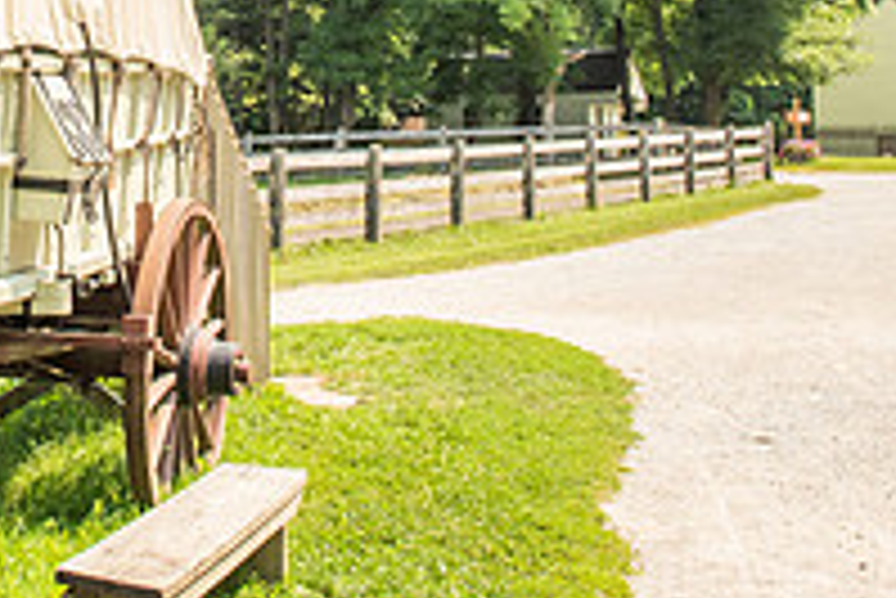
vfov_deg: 18.3
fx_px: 1743
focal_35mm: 70
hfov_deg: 27.3
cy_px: -160
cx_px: 18
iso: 500
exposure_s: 1/3200
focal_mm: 24
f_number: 4
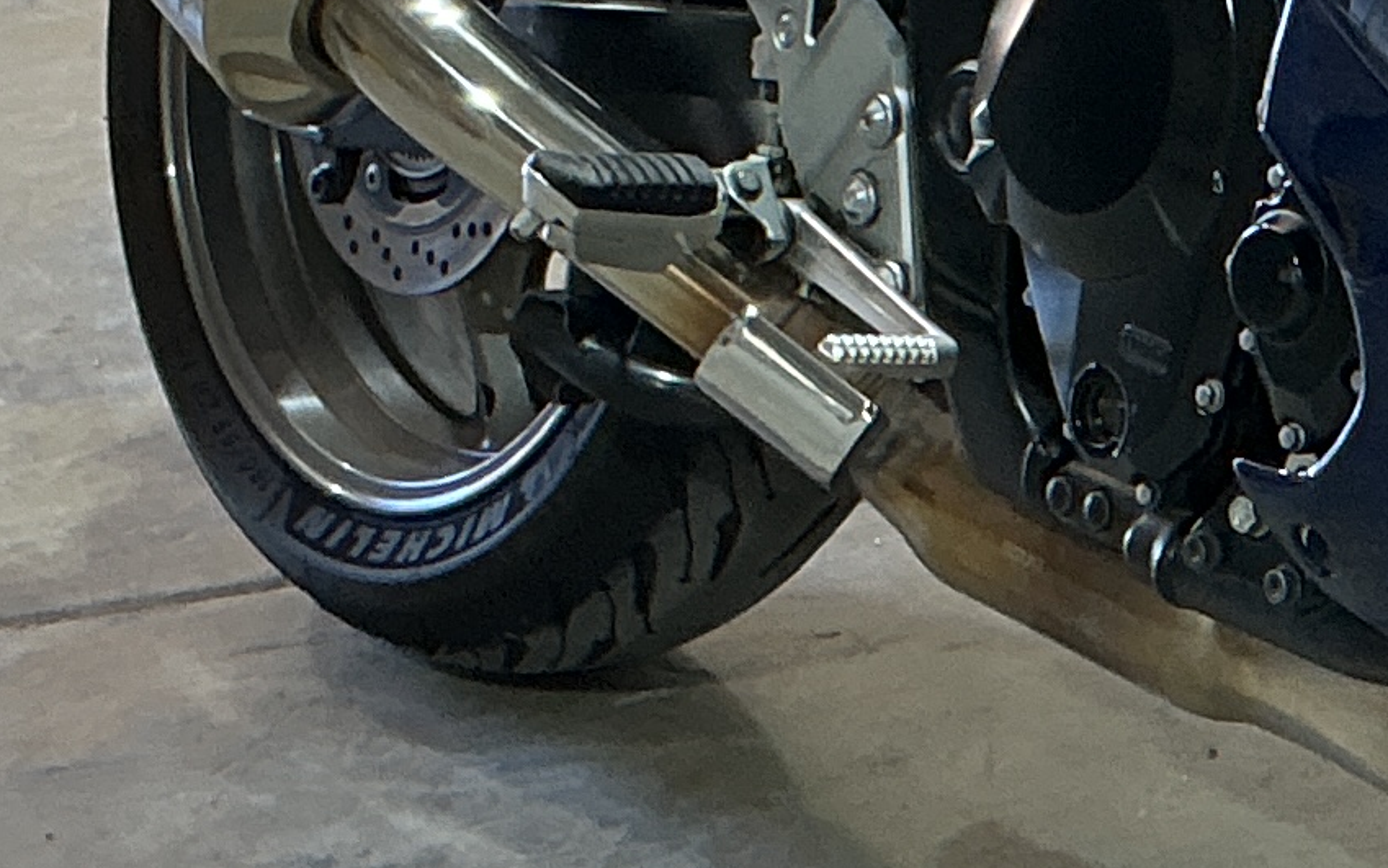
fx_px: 5524
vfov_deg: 8.9
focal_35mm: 146
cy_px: -196
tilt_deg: -15.5
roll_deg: +0.9
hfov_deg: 13.7
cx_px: 1929
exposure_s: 1/120
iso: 64
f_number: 1.8
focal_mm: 3
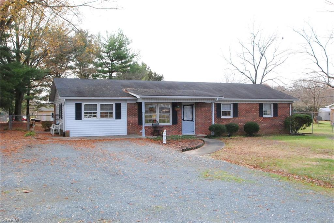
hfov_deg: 53.1
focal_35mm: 36
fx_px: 334
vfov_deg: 36.9
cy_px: 112
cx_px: 167
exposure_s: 1/1250
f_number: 7.1
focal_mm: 24
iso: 1600
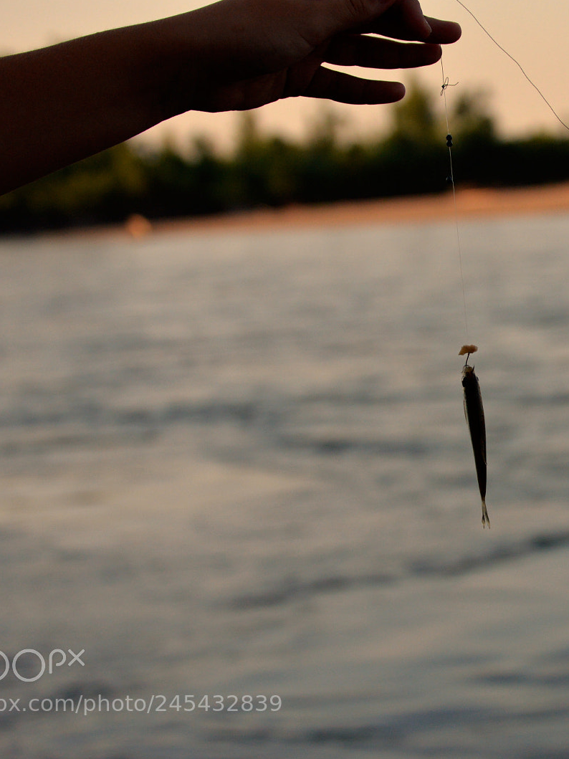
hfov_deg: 12.3
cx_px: 480
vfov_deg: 16.5
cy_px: 378
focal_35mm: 120
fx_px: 2625
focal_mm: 55
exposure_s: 1/1250
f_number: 5
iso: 400
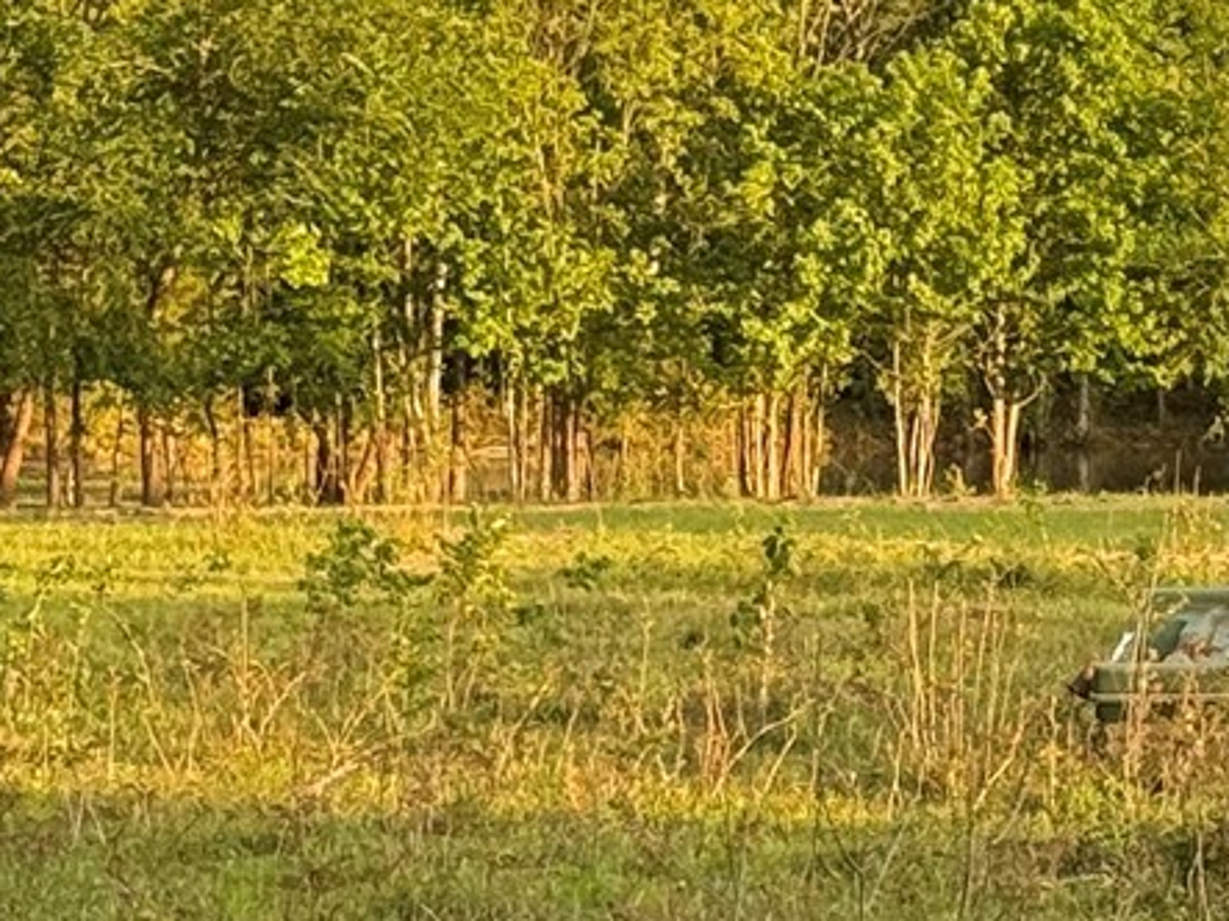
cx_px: 1340
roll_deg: +0.0
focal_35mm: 208
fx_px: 7383
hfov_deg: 9.4
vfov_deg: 7.1
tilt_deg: -2.2
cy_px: 621
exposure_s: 1/354
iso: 64
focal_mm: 6.76
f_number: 1.78
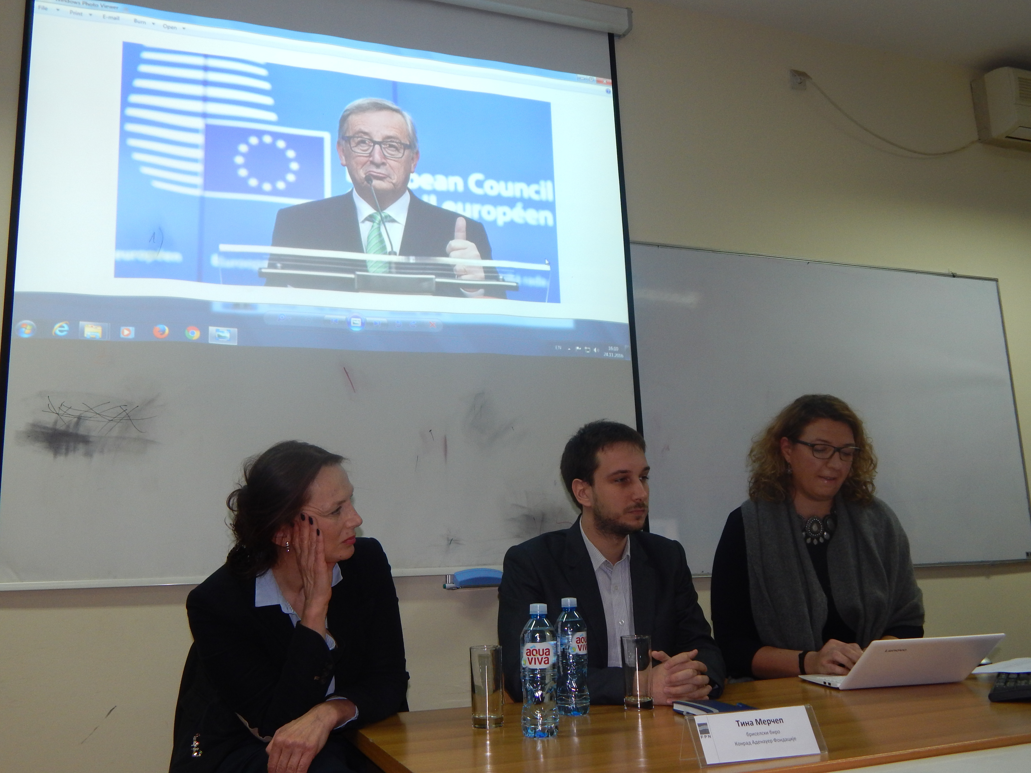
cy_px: 386
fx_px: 923
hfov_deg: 58.4
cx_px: 516
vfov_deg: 45.4
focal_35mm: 31
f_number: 3.2
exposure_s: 1/30
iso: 200
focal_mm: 5.6
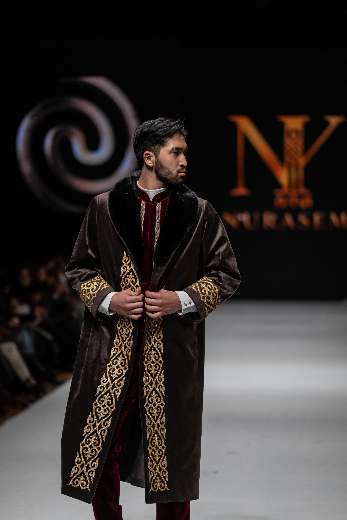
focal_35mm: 141
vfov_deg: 14.5
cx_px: 174
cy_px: 260
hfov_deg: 9.7
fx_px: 2041
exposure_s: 1/500
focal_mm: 141.2
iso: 200
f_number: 2.8
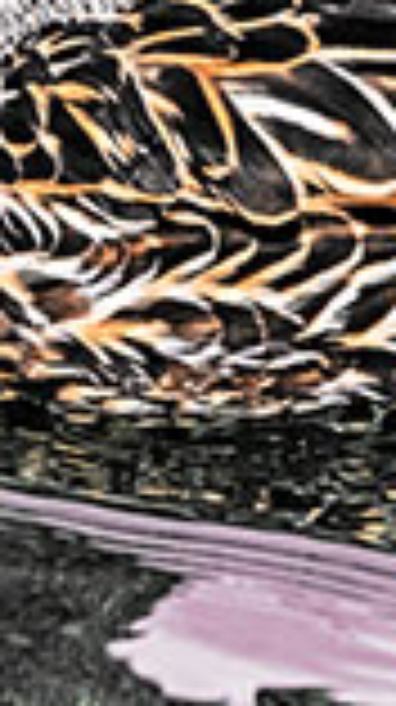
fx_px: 46794
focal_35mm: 2500
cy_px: 286
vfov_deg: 0.9
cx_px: 364
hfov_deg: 0.5
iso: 3200
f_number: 12
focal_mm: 750
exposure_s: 1/3200
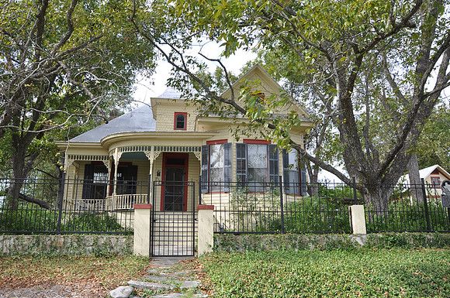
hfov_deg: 59.6
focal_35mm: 32
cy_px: 149
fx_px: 393
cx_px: 225
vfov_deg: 41.6
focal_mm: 21
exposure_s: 1/160
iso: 200
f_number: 6.3
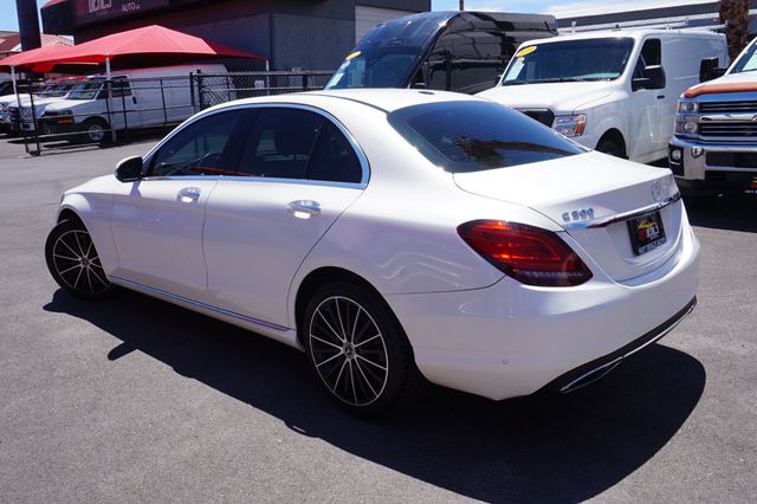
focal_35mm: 32
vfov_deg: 41.7
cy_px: 252
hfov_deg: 59.5
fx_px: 662
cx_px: 378
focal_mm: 21
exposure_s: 1/100
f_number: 14
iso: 100
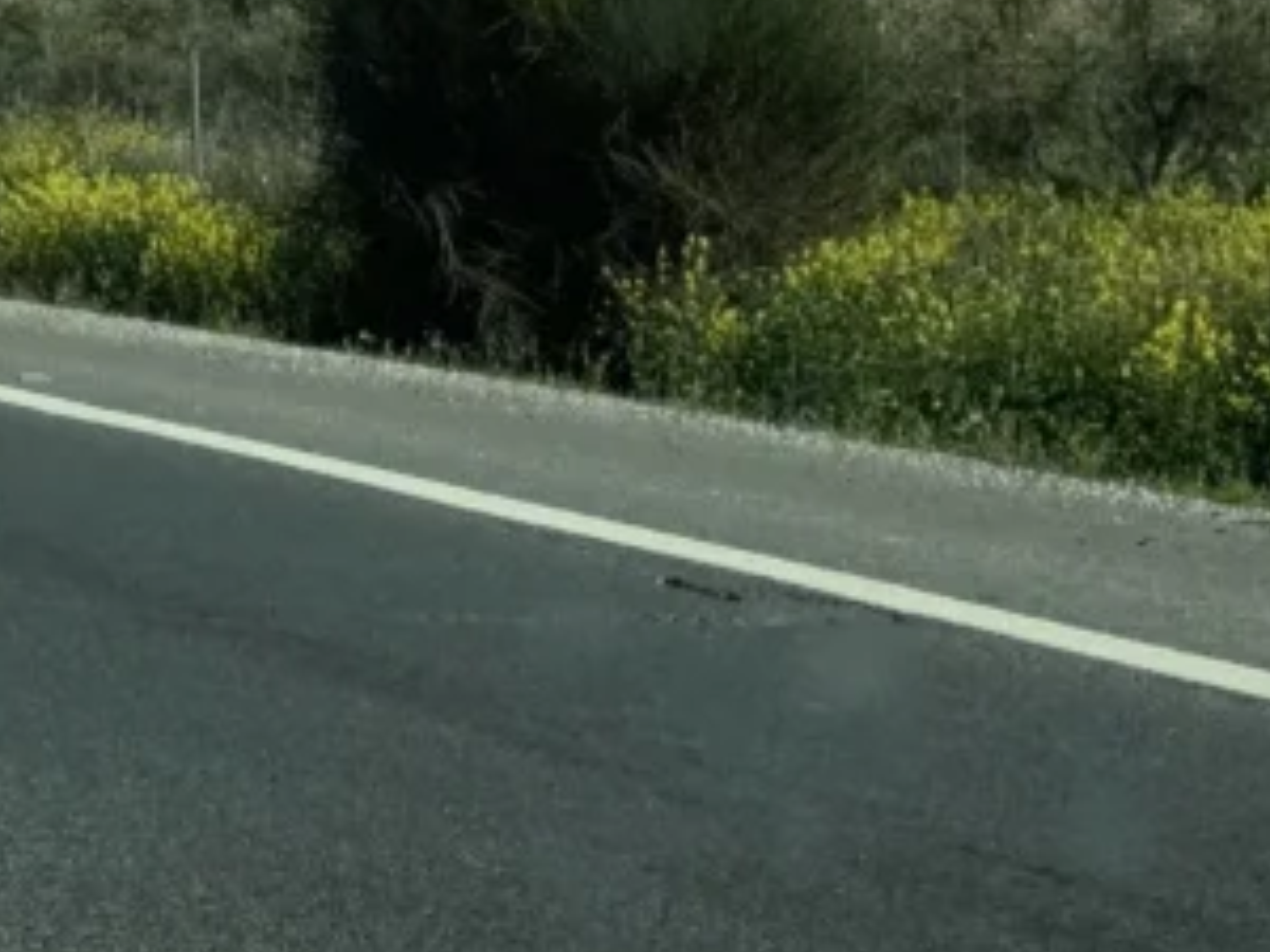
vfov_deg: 8.8
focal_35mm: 164
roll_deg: -0.2
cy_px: -542
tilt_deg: +4.9
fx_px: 6017
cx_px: -635
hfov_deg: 11.5
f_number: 1.78
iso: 64
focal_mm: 6.86
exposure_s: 1/4310
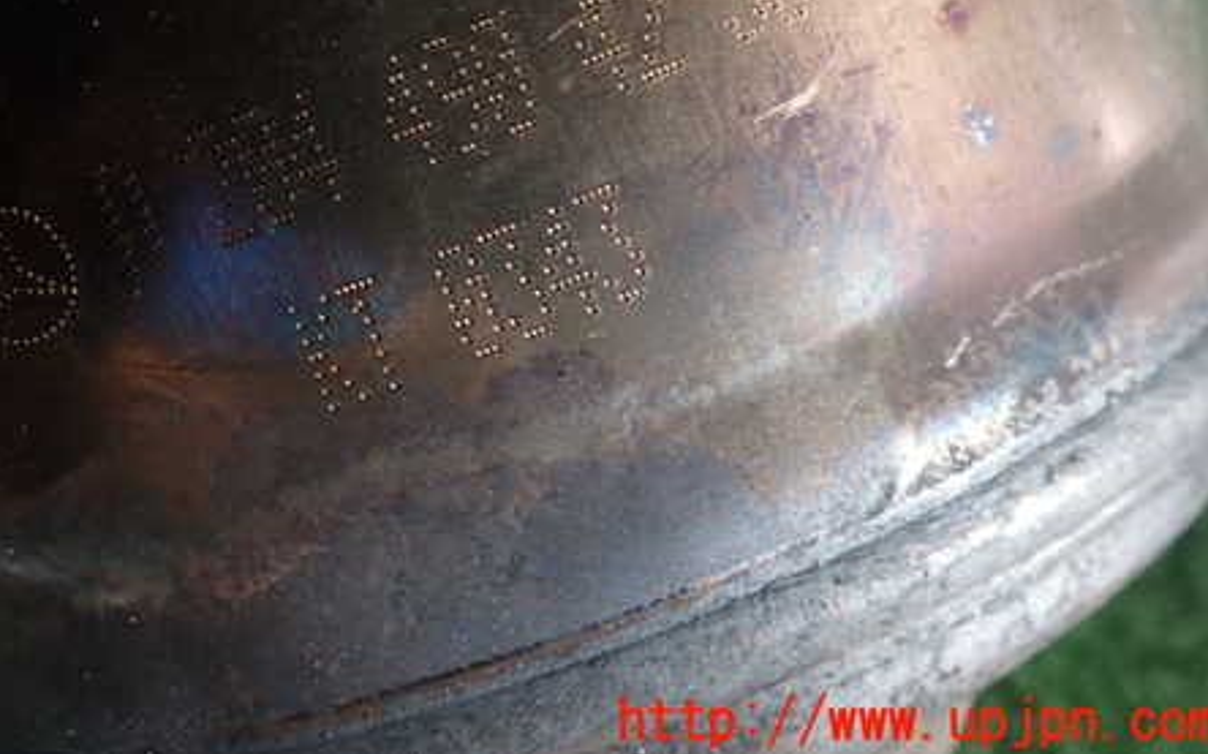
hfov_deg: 45.6
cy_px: 144
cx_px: 416
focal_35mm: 43
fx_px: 1415
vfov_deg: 29.1
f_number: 2.3
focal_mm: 5.4
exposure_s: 1/60
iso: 200
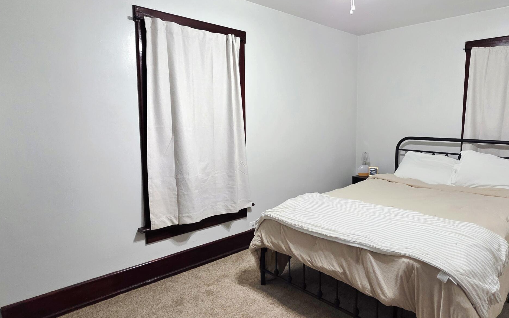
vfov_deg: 55.0
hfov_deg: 78.5
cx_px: 312
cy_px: 154
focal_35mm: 22
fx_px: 305
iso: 250
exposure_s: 1/60.2
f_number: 1.9
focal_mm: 2.2
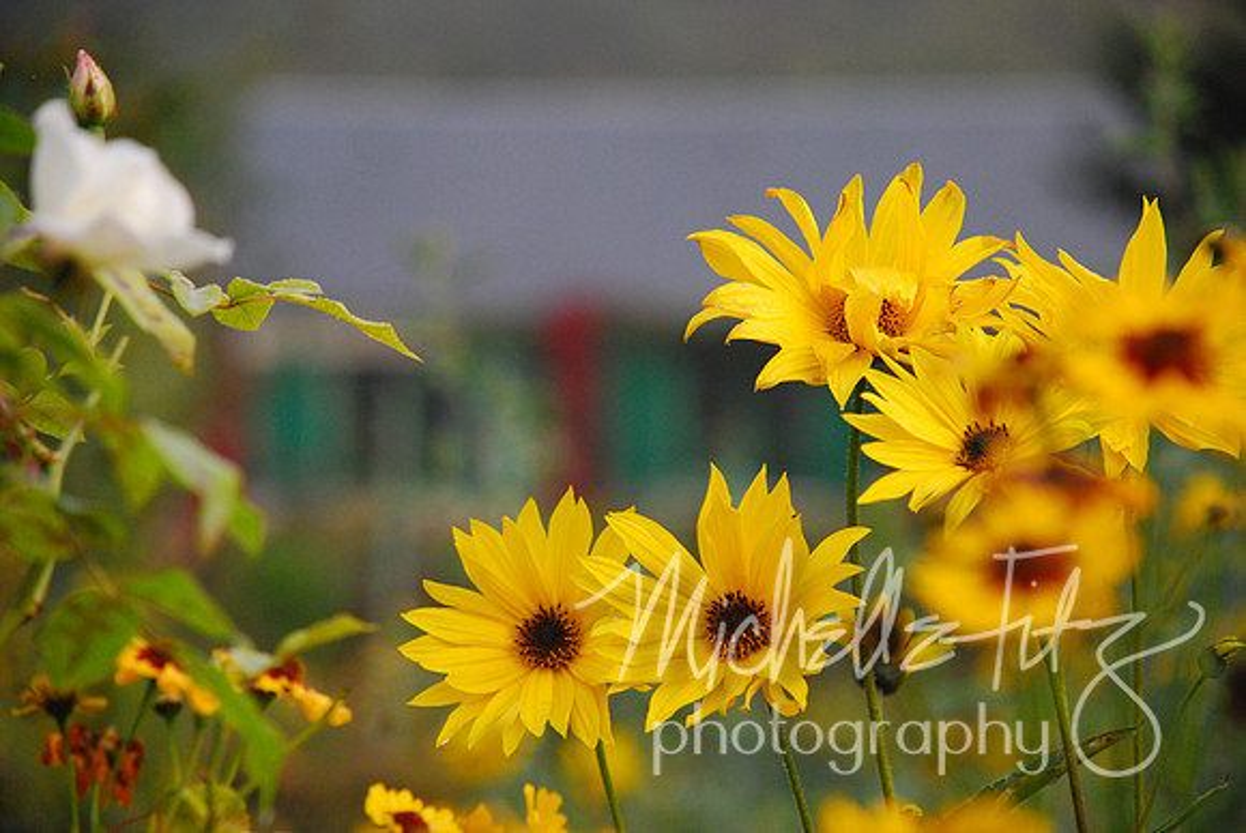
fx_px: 7016
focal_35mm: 202
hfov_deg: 10.1
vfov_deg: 6.8
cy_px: 416
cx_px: 623
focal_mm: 135
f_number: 5.6
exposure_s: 1/250
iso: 800
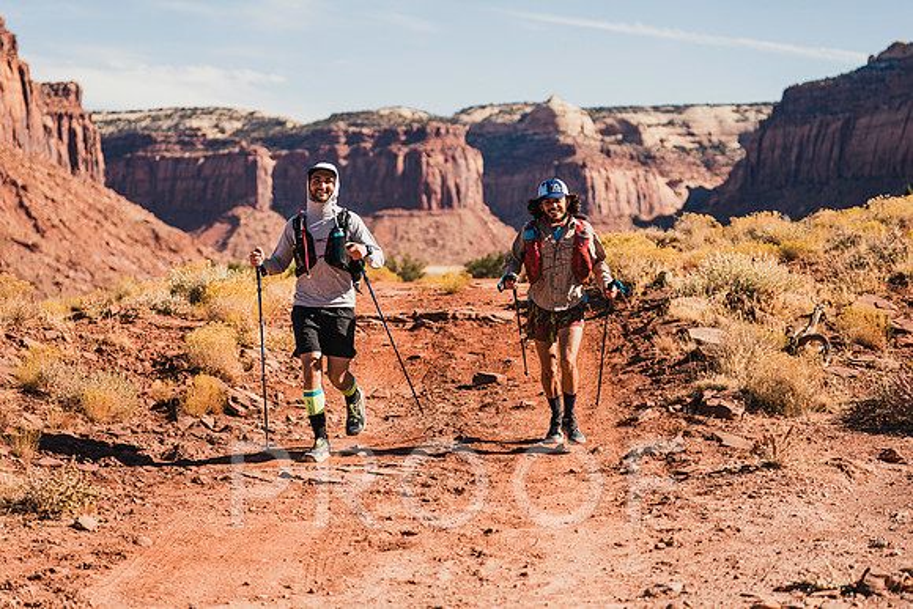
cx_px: 456
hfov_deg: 24.2
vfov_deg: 16.3
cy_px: 304
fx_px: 2131
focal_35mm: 84
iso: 160
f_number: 2.8
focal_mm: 84
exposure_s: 1/1250
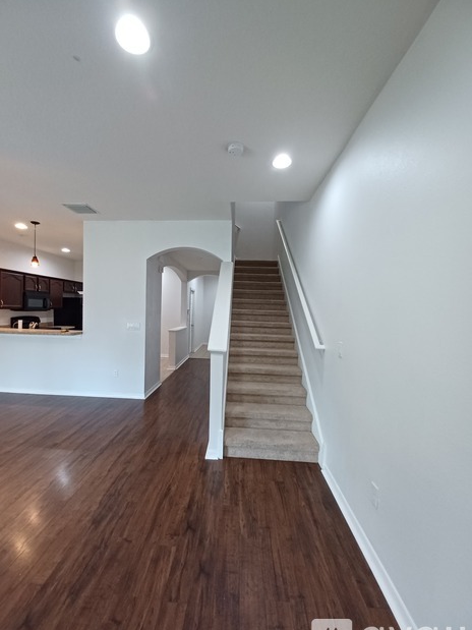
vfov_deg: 102.1
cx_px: 222
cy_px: 320
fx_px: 255
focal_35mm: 14
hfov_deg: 85.6
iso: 160
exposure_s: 1/30
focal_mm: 1.42
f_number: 2.2
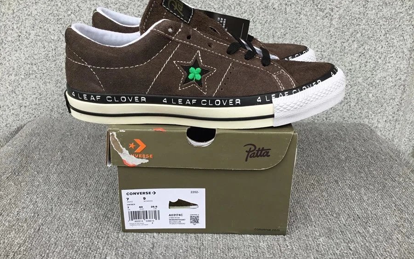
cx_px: 207
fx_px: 372
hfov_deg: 58.1
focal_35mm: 33
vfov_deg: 38.3
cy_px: 117
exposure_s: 1/109
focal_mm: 3.3
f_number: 2.4
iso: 25
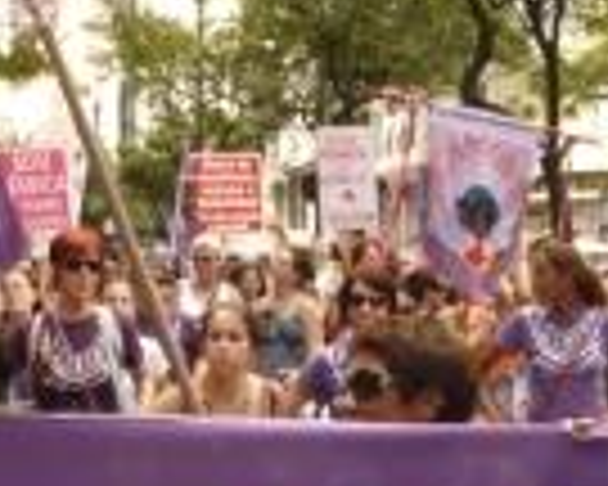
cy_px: 513
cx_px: 428
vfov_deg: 13.4
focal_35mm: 113
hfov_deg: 16.9
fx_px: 2033
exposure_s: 1/100
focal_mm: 5.8
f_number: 2.8
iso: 100
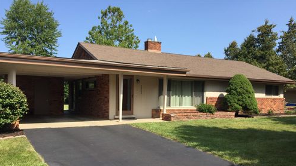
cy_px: 111
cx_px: 148
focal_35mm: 32
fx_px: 251
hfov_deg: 61.0
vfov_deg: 36.3
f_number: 2.2
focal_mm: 4.15
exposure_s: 1/1319
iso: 32
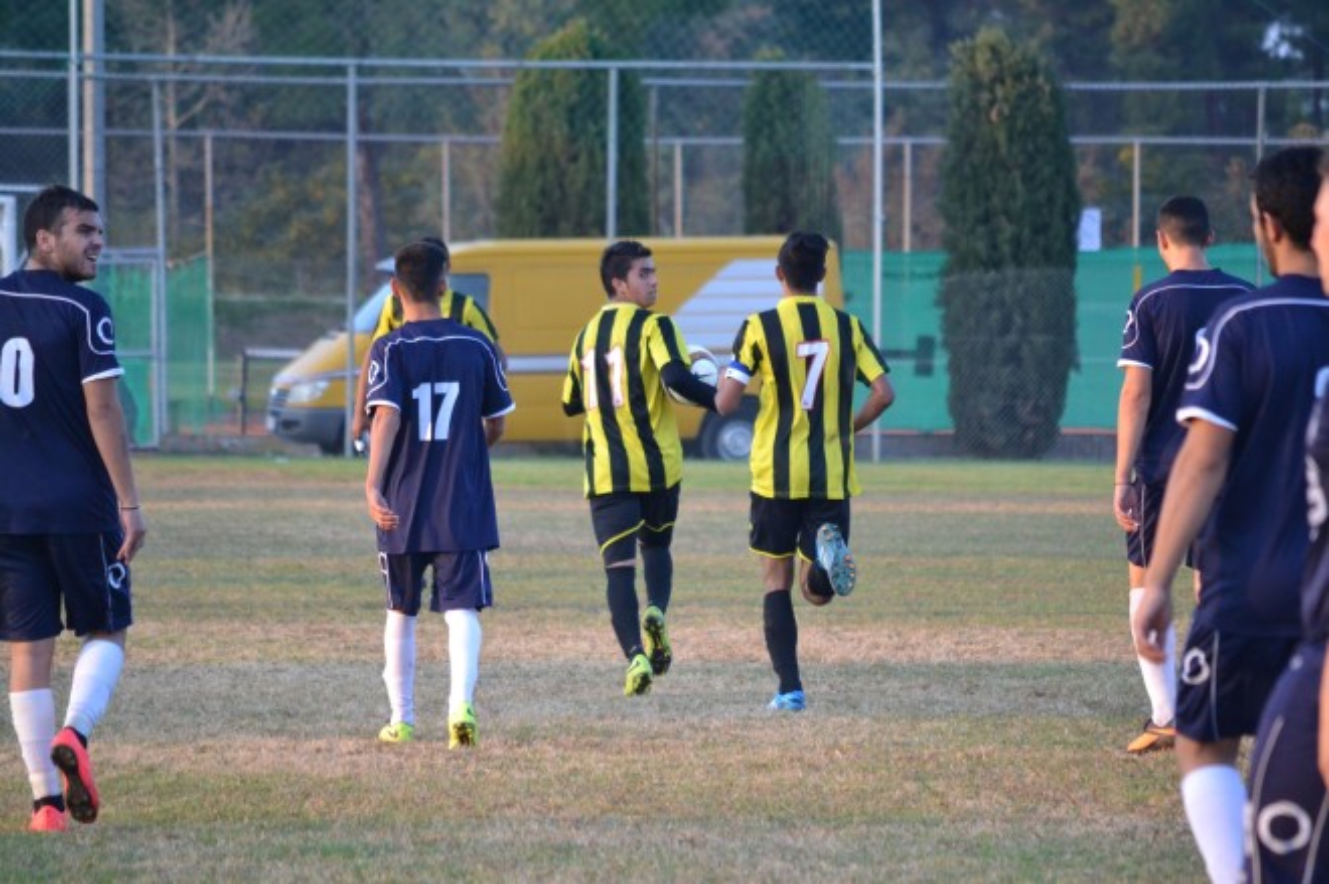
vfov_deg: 4.6
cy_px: 442
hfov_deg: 6.9
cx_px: 664
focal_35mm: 300
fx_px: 11066
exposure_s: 1/500
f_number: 5.6
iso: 1800
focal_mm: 200
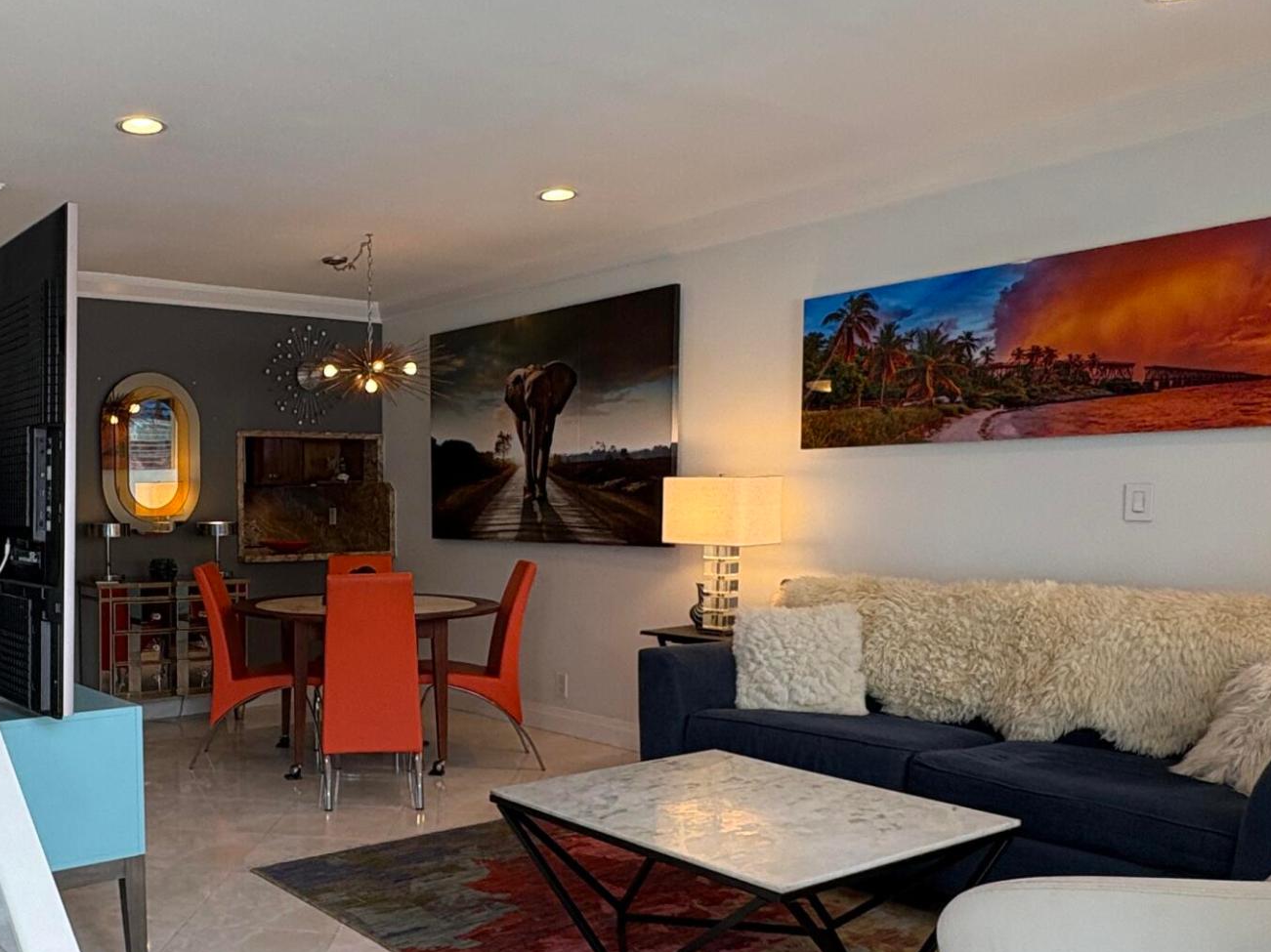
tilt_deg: -4.1
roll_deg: +0.3
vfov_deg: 45.0
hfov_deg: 55.2
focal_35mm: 31
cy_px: 598
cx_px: 297
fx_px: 1138
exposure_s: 1/120
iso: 80
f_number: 2.2
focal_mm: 2.22
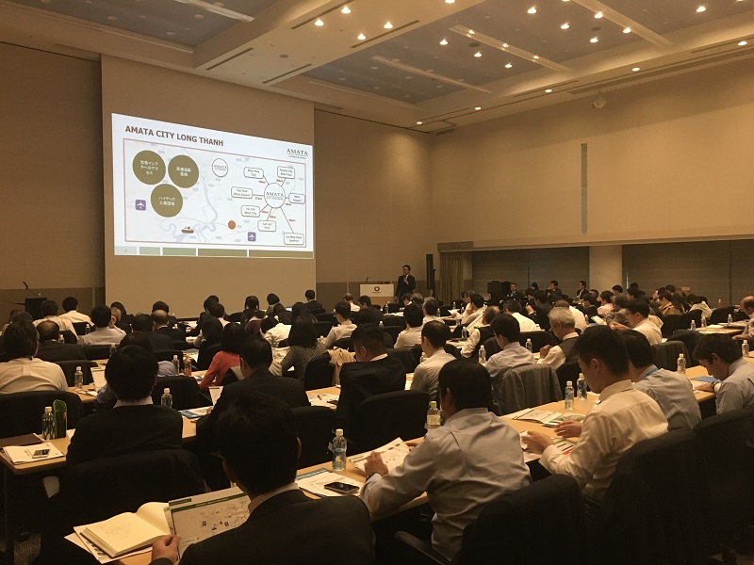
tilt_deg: -0.4
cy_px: 282
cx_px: 377
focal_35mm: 29
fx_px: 632
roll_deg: +0.5
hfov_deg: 61.7
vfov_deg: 48.2
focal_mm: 4.15
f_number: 2.2
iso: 200
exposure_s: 1/20
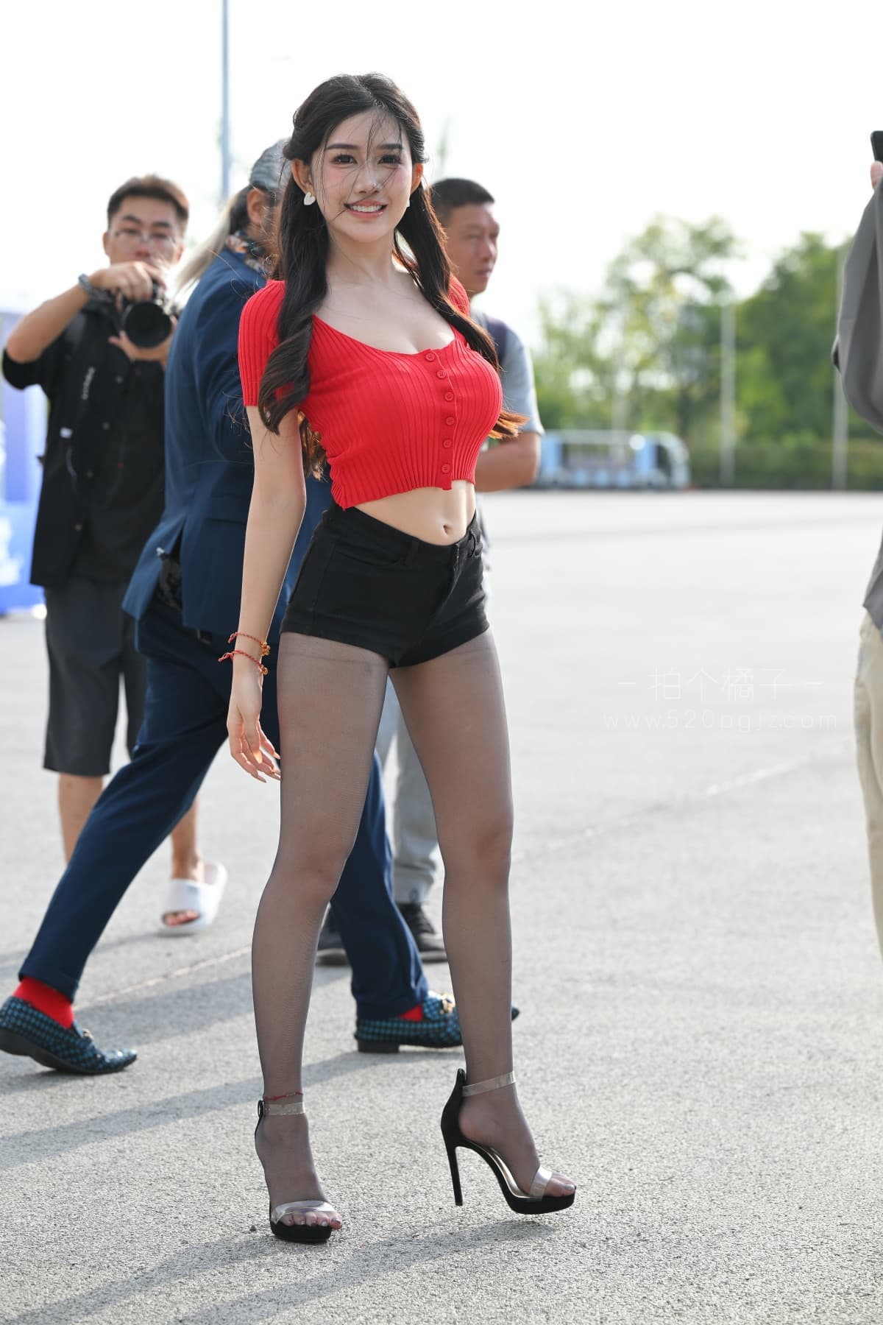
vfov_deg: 18.6
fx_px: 4047
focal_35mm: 110
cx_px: 442
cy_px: 662
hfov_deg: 12.5
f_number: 5
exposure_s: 1/1000
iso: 500
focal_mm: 110
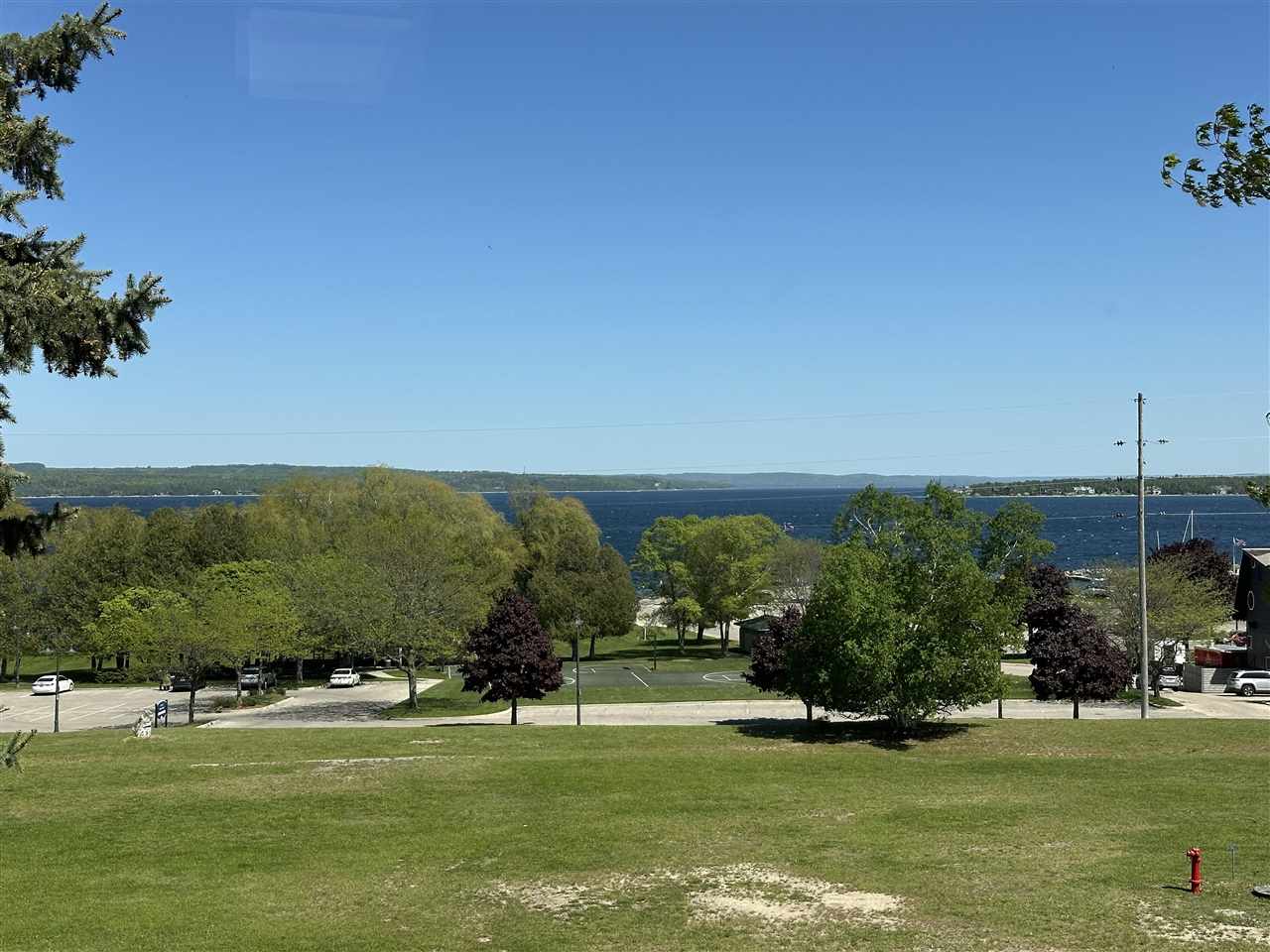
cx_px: 635
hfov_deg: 39.7
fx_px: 1761
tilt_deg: +0.5
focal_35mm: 48
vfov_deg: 30.3
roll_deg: -0.2
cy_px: 476
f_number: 1.78
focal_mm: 6.86
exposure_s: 1/4184
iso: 64
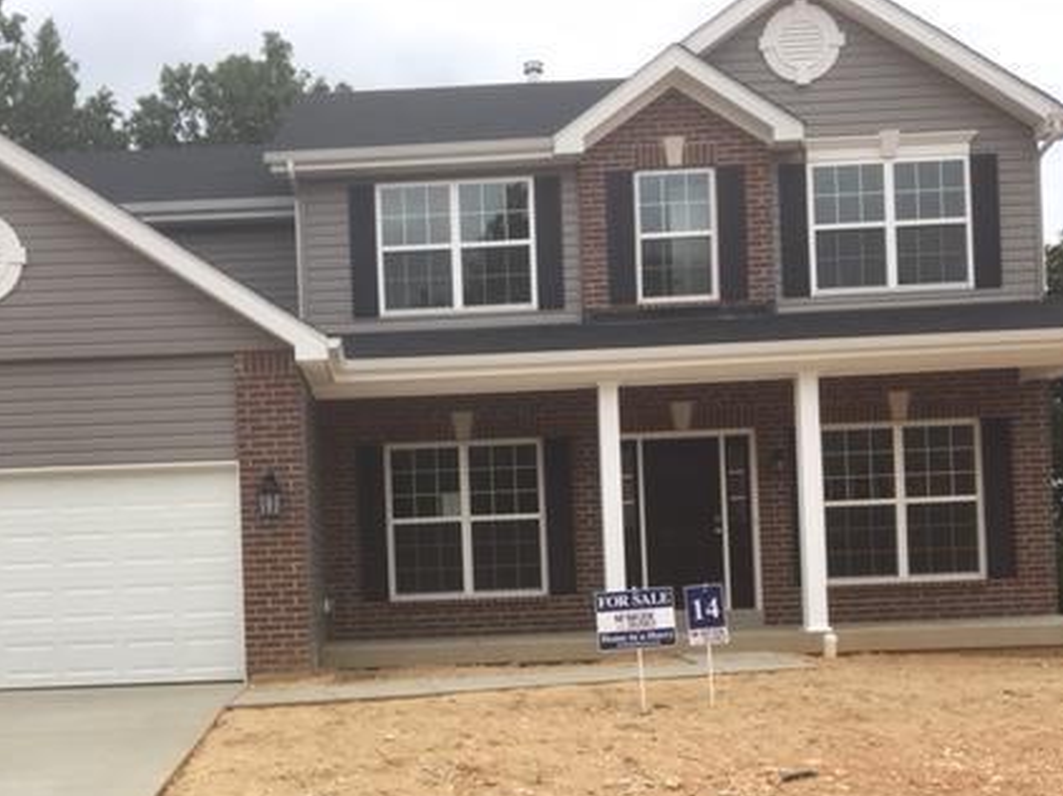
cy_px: 587
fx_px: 1350
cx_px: 375
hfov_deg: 42.5
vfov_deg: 32.3
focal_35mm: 44
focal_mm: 4.15
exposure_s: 1/1221
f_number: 2.2
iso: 25
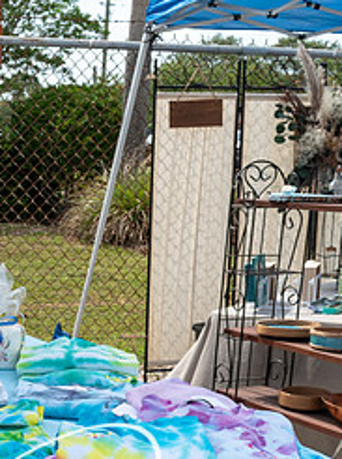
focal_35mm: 73
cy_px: 401
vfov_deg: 26.0
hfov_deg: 18.6
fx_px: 964
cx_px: -110
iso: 200
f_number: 10
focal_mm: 18
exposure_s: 1/400
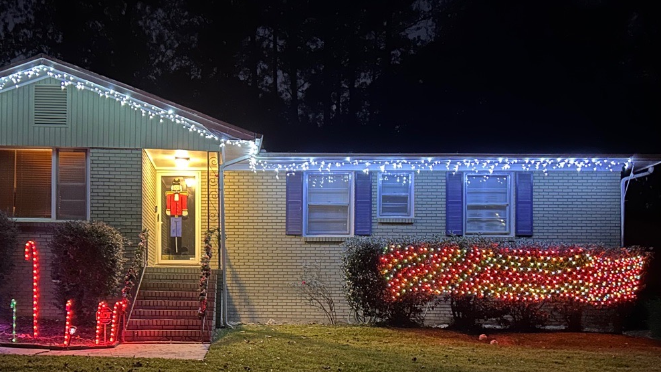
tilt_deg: +0.2
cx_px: 252
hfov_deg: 47.0
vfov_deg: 27.2
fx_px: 754
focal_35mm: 43
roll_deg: -0.5
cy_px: 293
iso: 640
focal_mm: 5.7
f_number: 1.5
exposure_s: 1/9
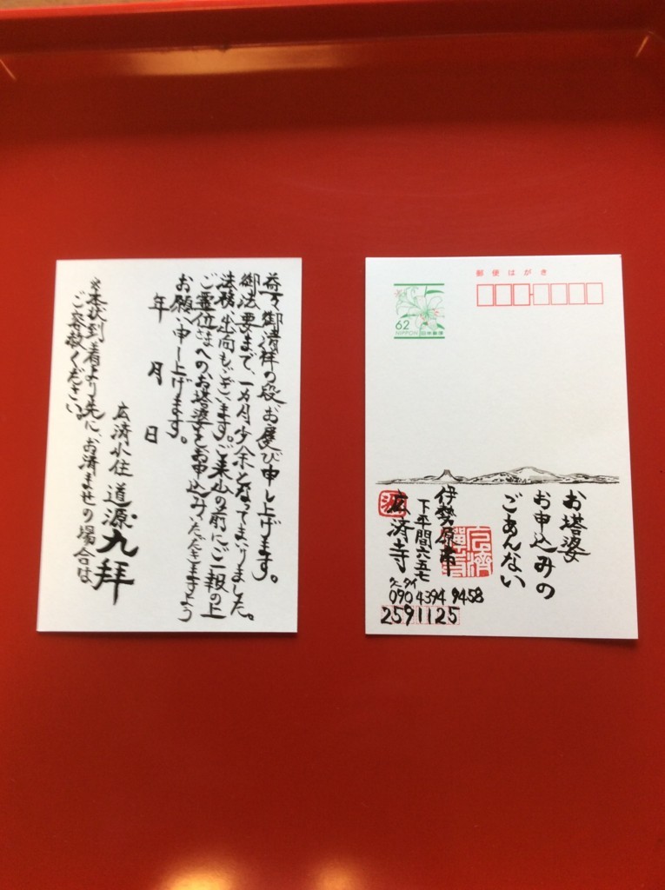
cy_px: 445
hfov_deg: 44.1
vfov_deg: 56.9
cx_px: 332
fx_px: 822
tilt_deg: -81.5
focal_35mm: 32
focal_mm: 3.3
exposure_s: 1/24
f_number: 2.4
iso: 40
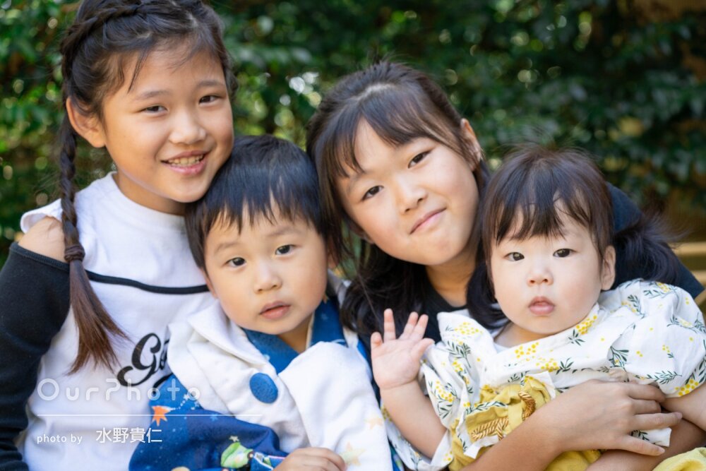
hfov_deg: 28.8
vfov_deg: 19.5
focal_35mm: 70
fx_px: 1373
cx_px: 353
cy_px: 236
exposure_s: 1/100
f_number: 5
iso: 250
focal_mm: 70
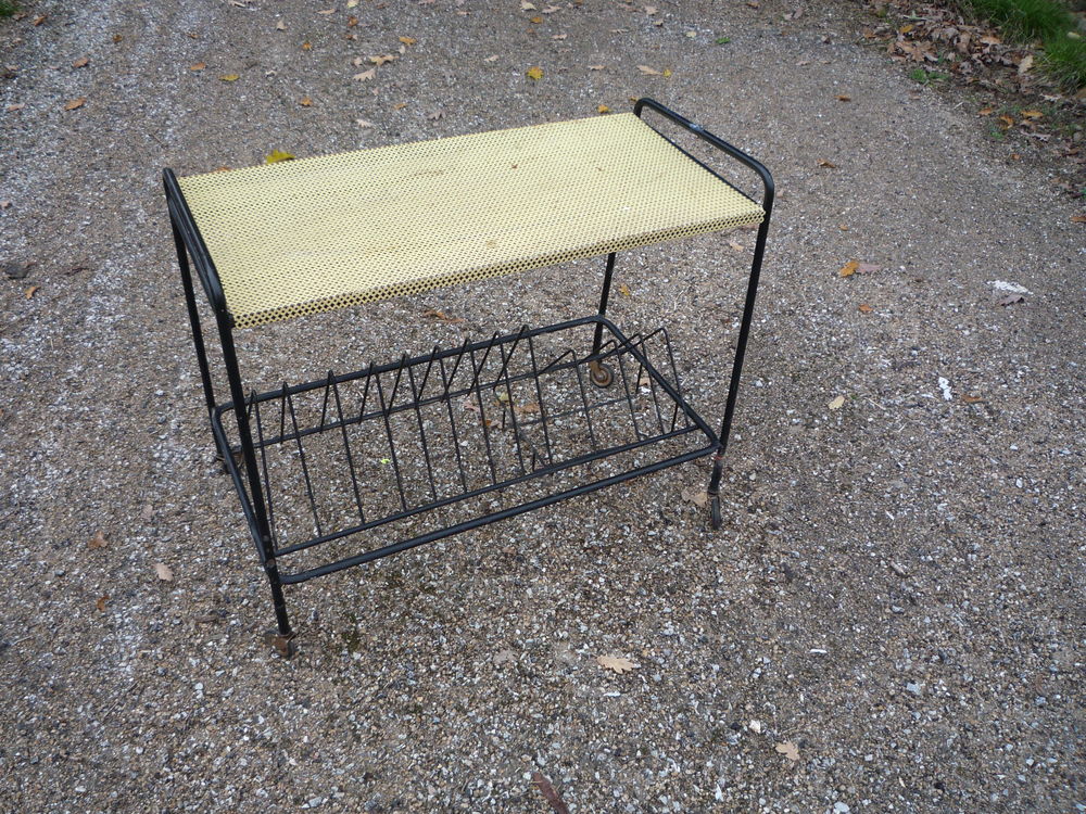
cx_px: 543
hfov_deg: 60.0
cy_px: 407
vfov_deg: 46.8
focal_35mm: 30
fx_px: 941
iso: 100
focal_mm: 5.2
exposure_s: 1/60
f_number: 3.3
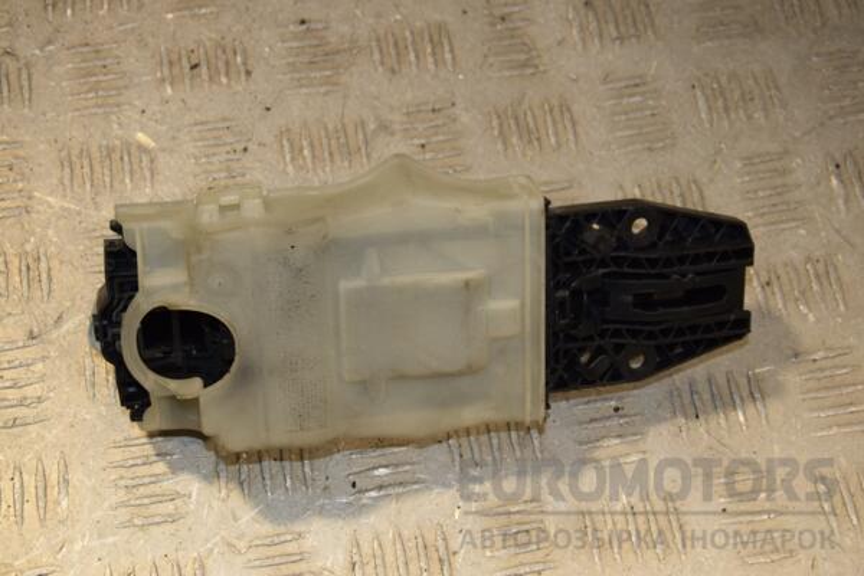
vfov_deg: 21.6
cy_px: 288
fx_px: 1512
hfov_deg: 31.9
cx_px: 432
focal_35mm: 63
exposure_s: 1/200
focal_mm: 42
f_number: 8
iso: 800
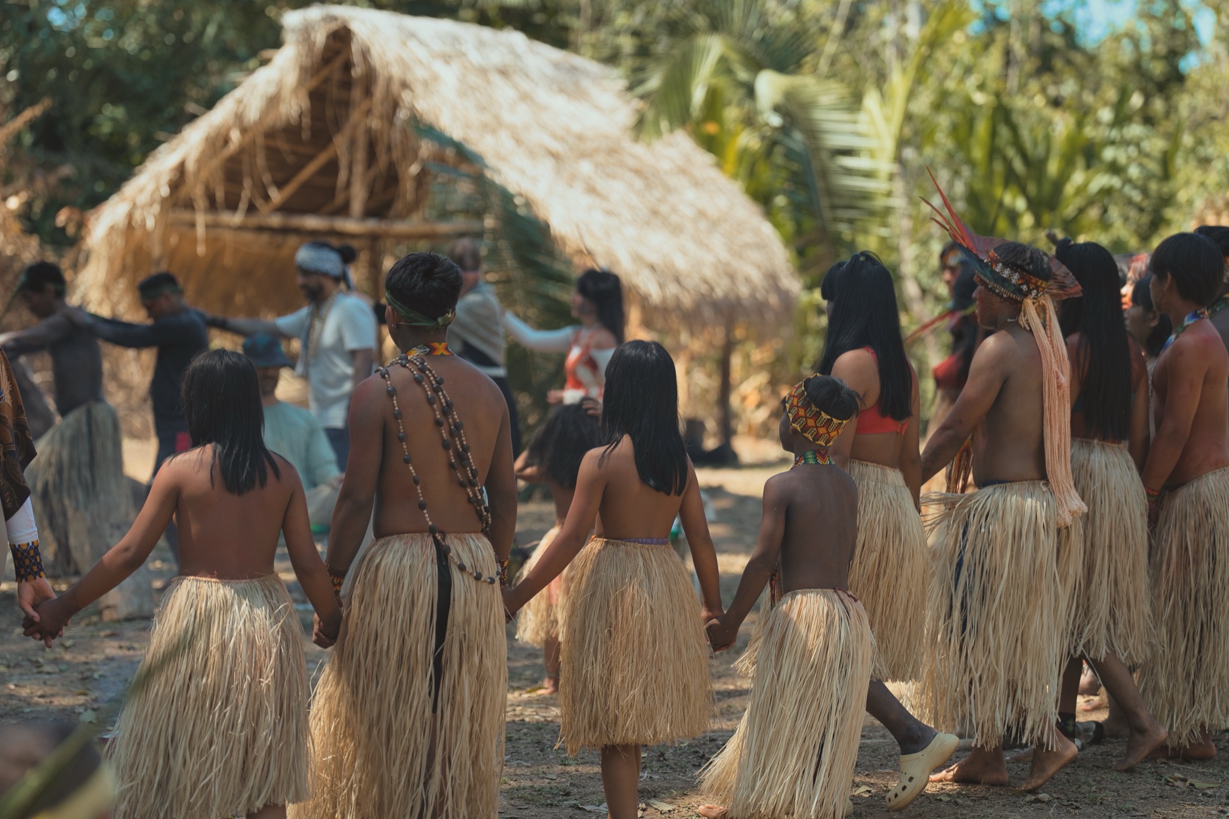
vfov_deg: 11.1
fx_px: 4233
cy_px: 431
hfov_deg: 16.5
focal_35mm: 124
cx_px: 654
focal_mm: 116
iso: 320
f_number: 2.8
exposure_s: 1/640
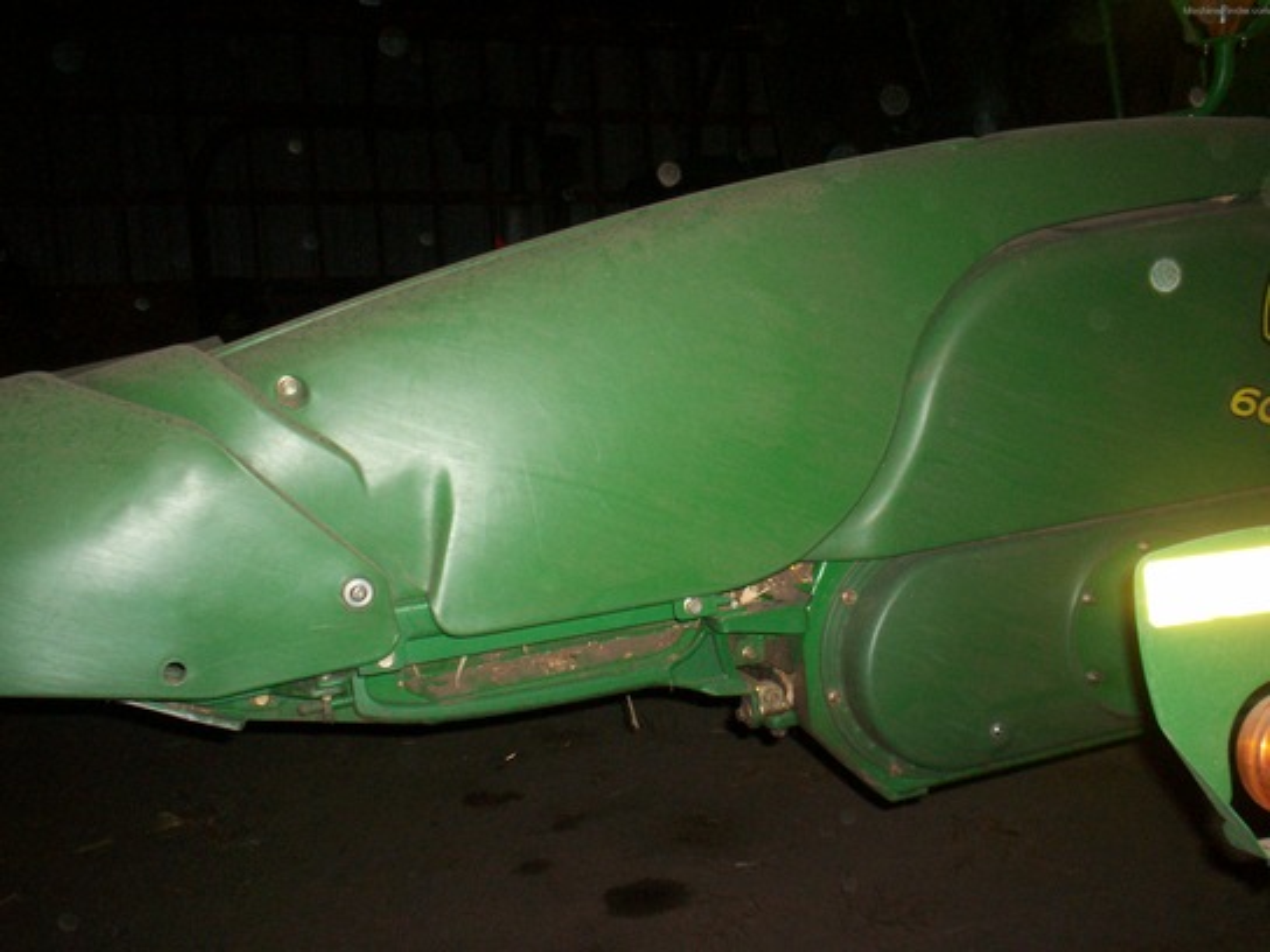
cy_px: 476
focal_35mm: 36
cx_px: 635
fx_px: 1321
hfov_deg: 51.4
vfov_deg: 39.7
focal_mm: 5.9
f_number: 4.5
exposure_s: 1/64
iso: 140
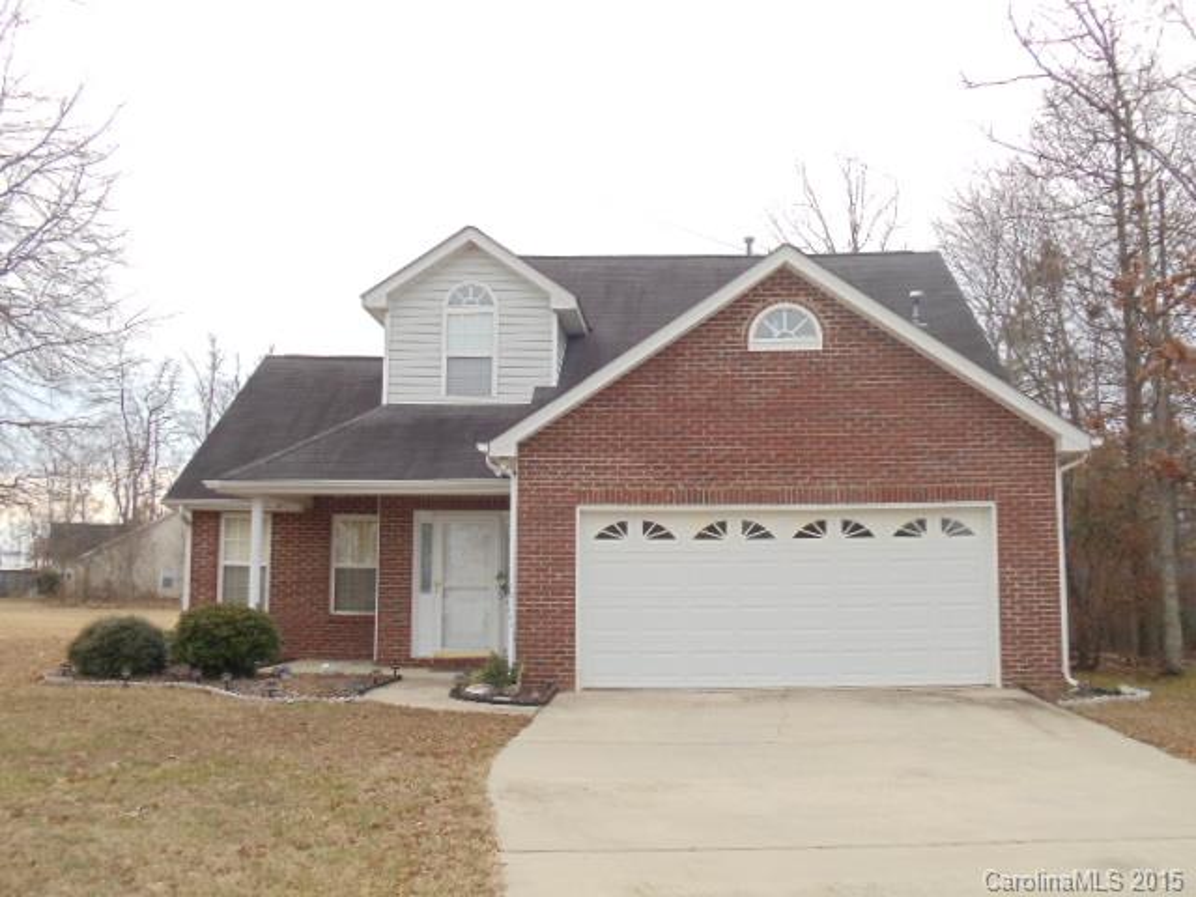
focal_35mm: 50
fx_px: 1728
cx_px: 598
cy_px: 448
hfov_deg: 38.2
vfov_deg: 29.1
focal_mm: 6.81
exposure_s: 1/160
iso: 200
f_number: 7.5
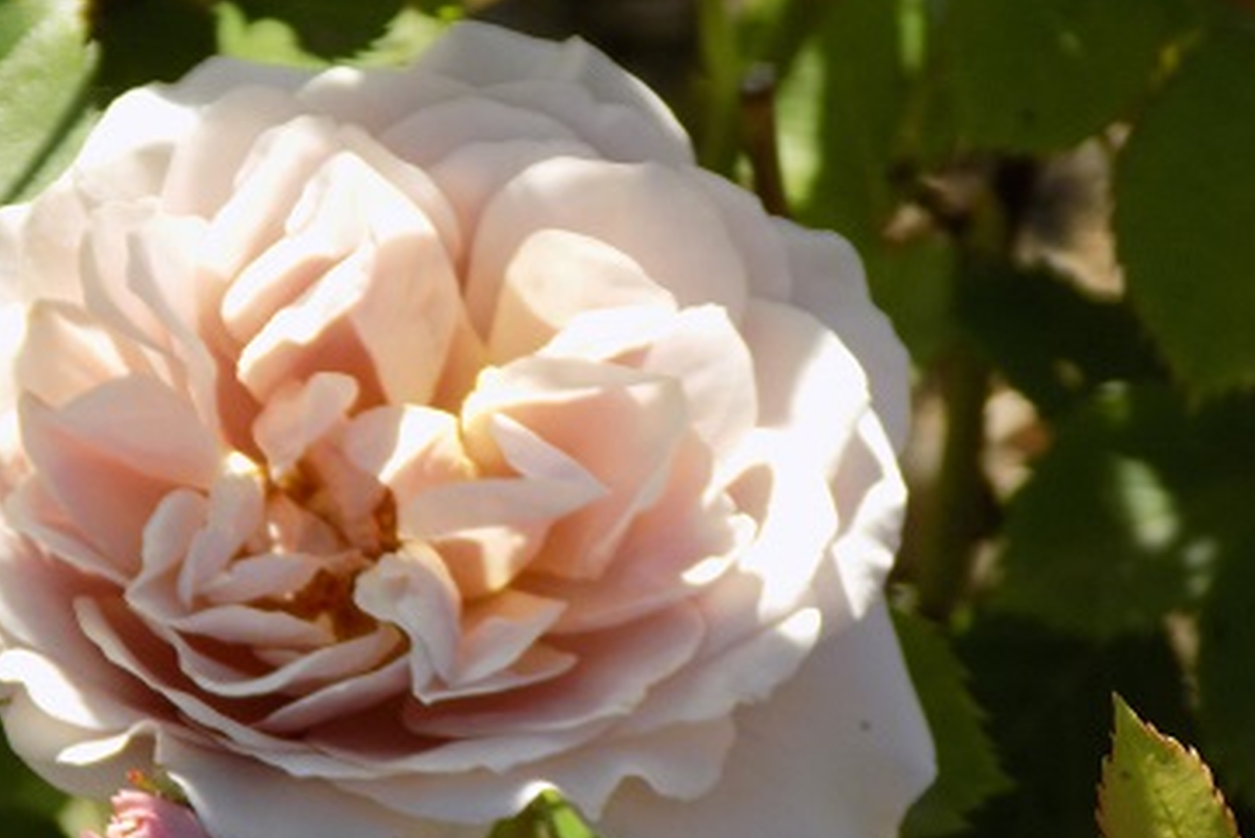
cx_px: 476
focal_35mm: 387
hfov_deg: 5.3
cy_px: 483
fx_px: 13496
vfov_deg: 3.6
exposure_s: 1/160
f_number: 5.8
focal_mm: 49.7
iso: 80
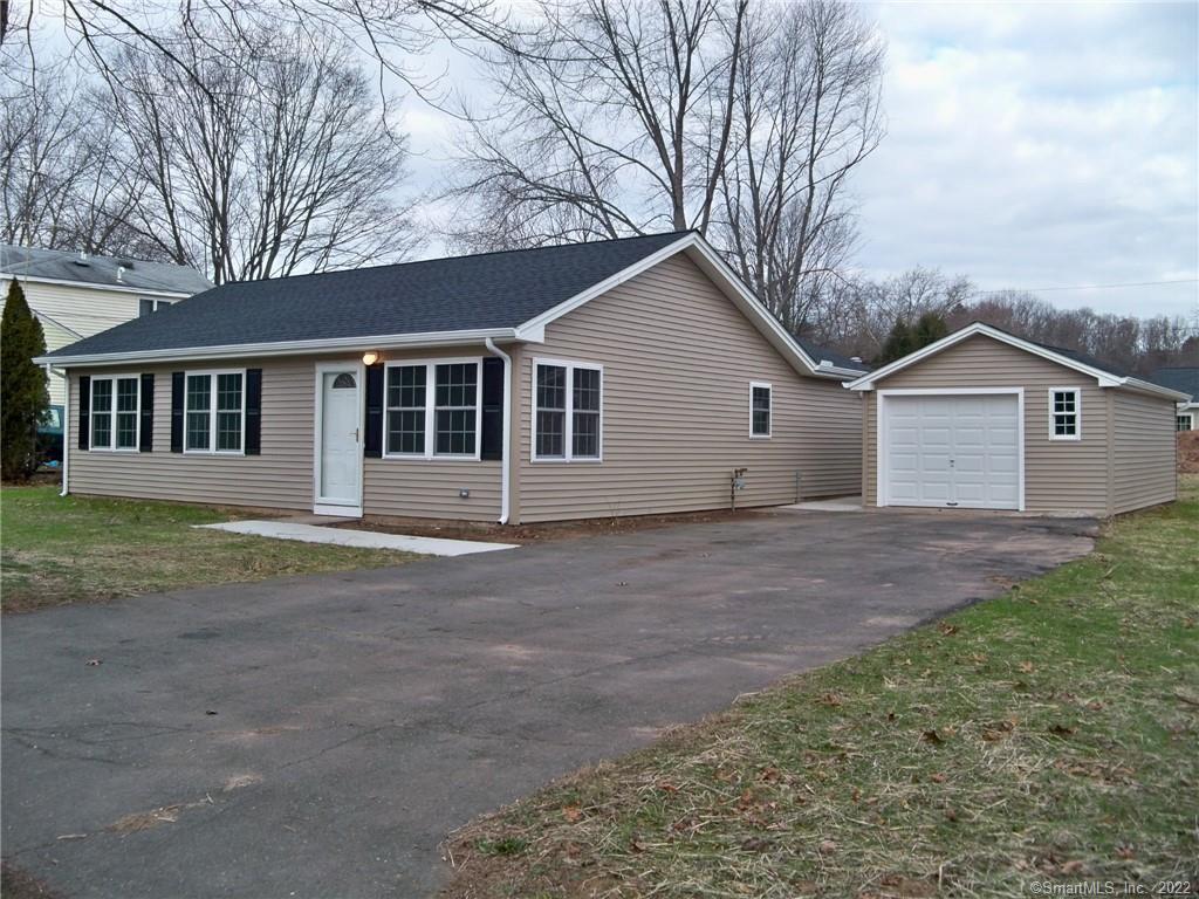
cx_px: 600
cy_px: 450
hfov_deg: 52.6
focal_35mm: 35
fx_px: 1212
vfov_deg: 40.7
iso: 64
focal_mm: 6.2
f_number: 3.5
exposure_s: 1/200
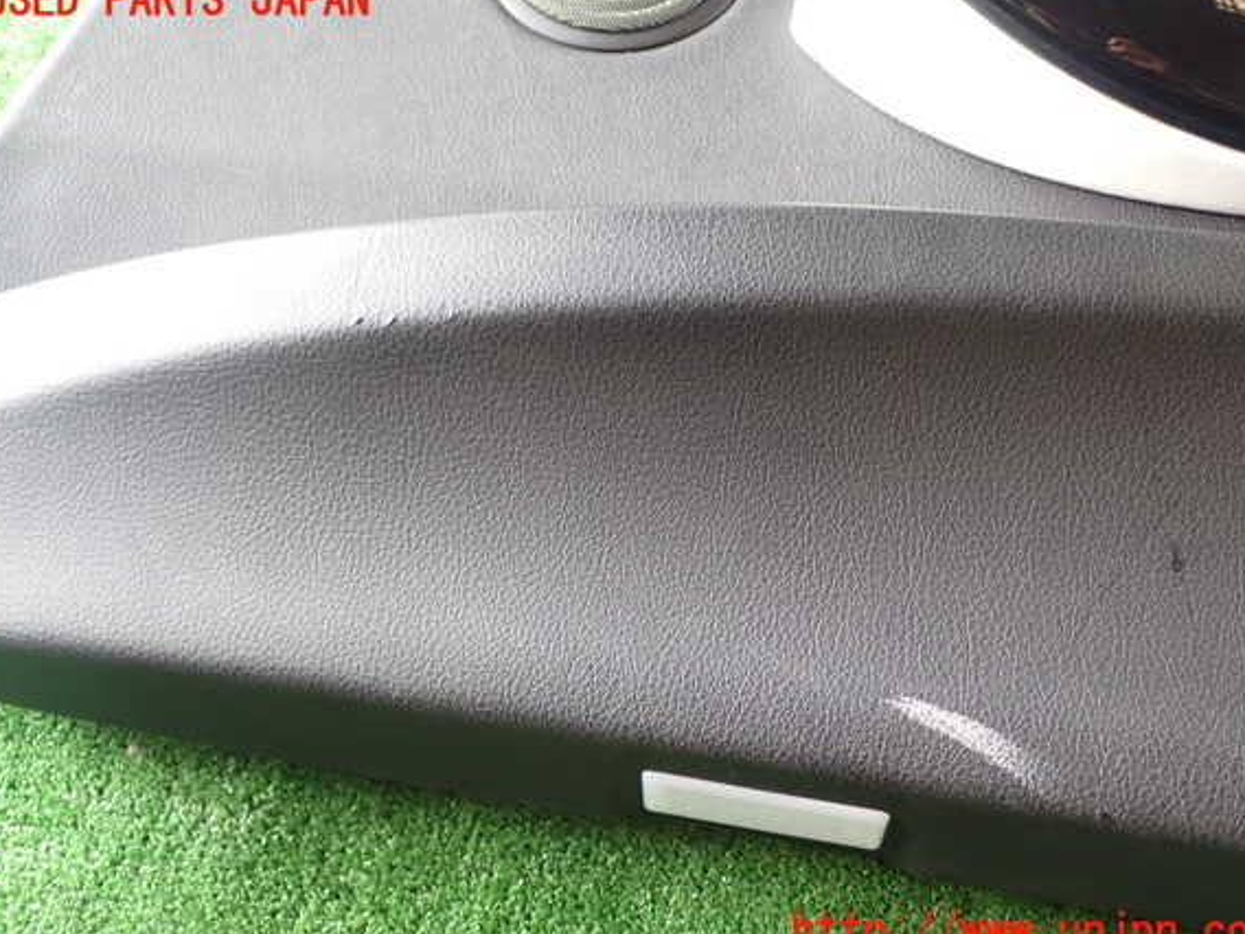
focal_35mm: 38
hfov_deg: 49.0
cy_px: 467
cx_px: 629
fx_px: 1367
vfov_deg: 37.7
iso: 320
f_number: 2.5
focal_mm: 6.37
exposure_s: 1/40
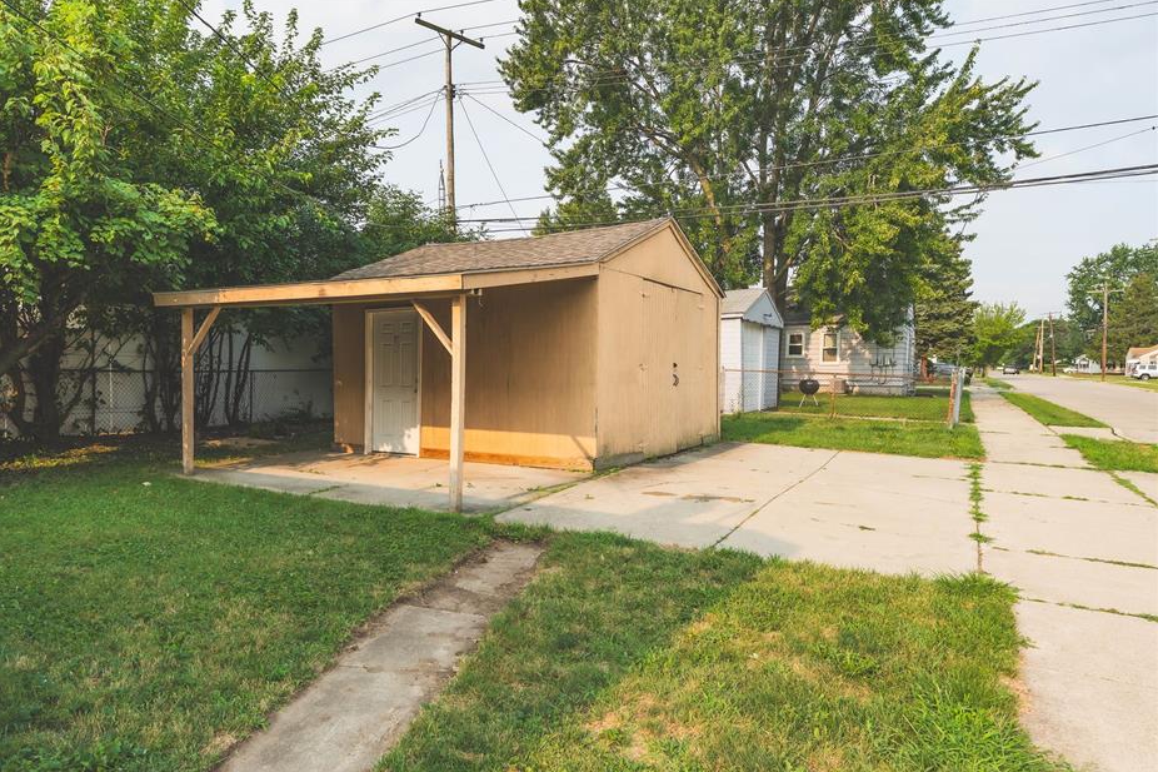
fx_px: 693
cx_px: 519
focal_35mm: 22
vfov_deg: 58.1
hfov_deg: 79.5
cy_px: 419
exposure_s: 1/1250
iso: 500
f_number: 5.6
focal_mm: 19.5
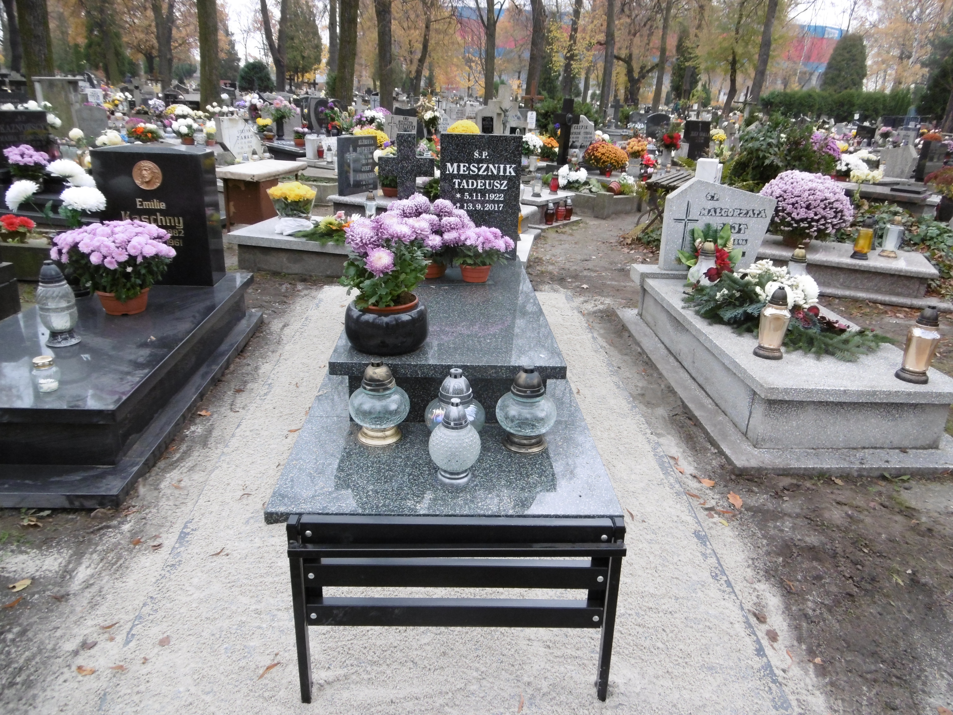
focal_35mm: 24
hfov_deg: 71.6
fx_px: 661
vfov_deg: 56.8
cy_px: 358
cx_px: 476
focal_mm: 4.3
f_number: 3.1
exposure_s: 1/60
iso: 160
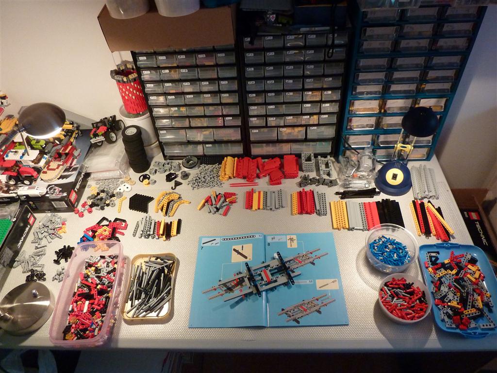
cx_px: 248
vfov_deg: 54.9
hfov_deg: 69.4
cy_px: 186
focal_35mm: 25
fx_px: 359
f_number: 3.3
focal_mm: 4.1
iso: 400
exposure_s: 1/30
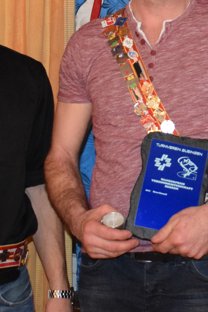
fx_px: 919
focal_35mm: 106
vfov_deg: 19.0
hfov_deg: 12.8
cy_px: 40
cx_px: 202
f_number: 3.8
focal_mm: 24
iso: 3200
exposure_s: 1/60
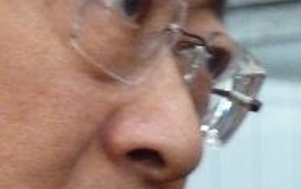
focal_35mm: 413
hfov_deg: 5.0
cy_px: 27
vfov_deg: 3.2
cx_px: -166
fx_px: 3390
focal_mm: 18.2
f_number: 4.4
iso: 800
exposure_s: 1/15
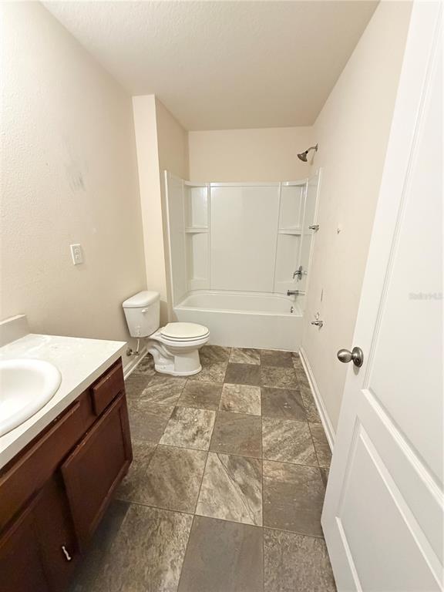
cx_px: 222
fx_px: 239
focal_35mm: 14
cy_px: 296
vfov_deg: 102.1
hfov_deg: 85.7
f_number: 2.2
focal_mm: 2.22
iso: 1000
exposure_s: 1/60
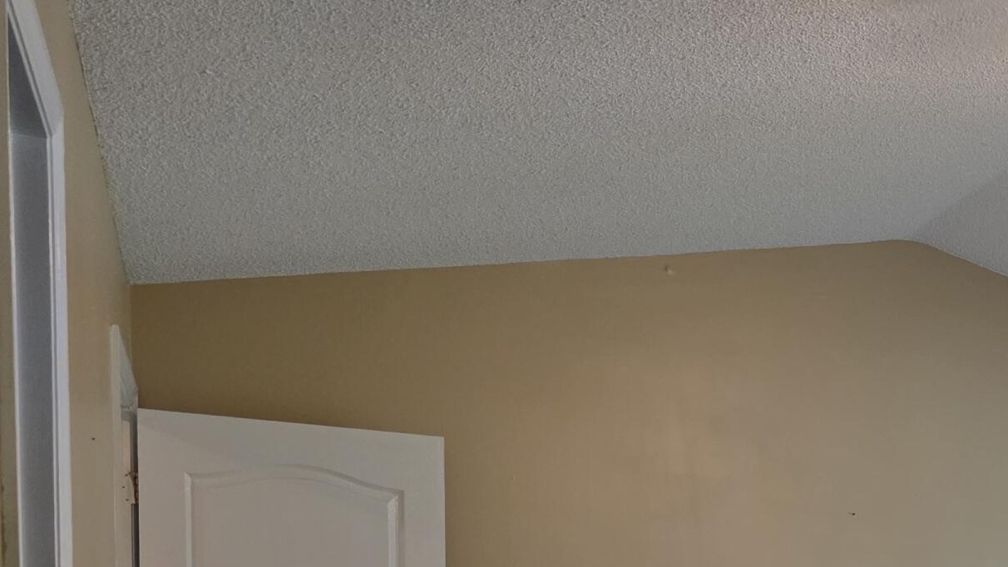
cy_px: 815
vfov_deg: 17.7
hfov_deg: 30.2
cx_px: 1122
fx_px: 1657
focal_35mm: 62
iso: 500
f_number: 1.7
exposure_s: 1/120
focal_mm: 6.3
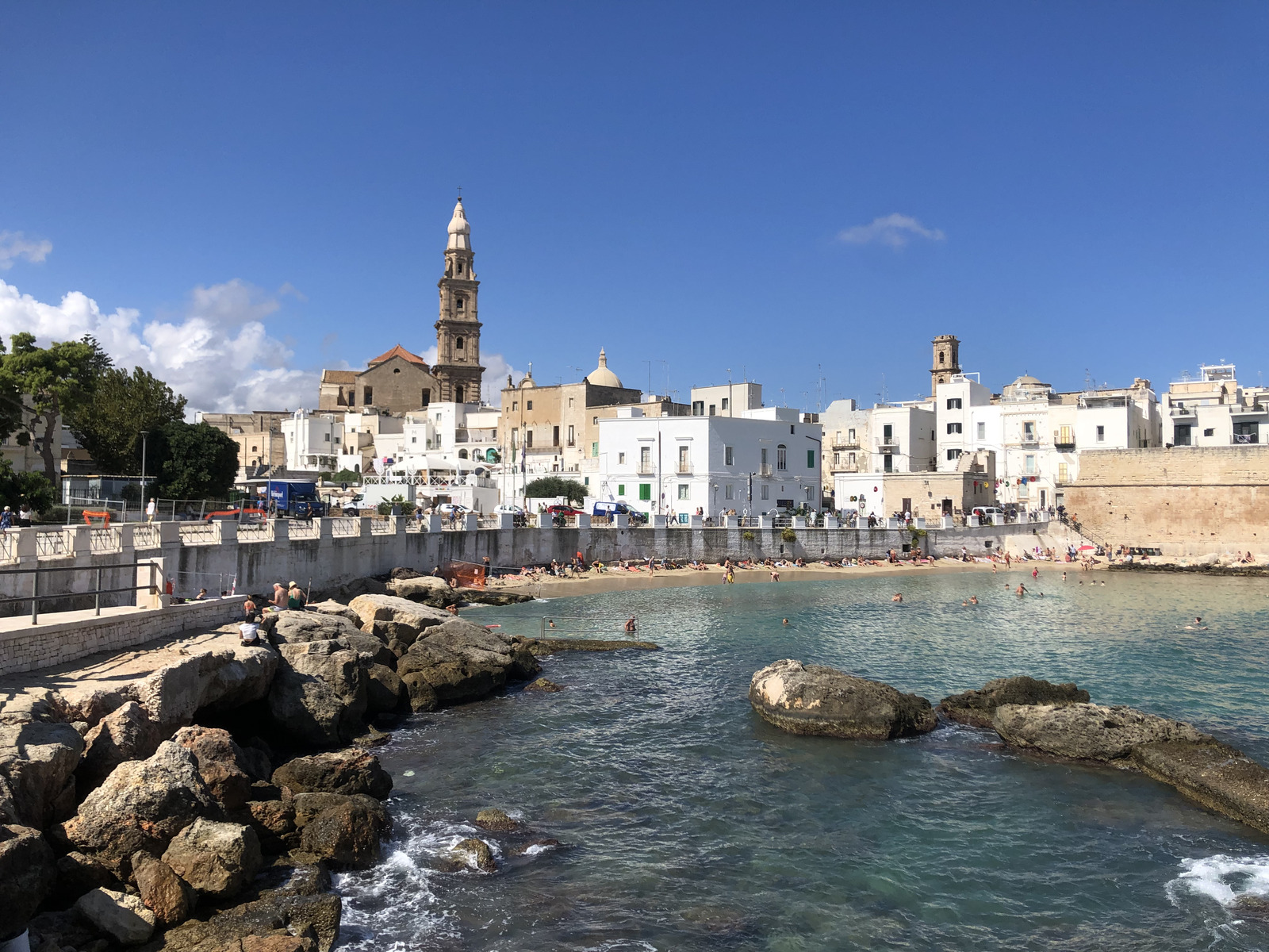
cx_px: 634
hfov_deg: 63.4
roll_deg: +0.2
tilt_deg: +1.0
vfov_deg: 49.7
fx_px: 1026
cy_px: 476
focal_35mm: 28
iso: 20
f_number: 1.8
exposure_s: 1/3247
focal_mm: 4
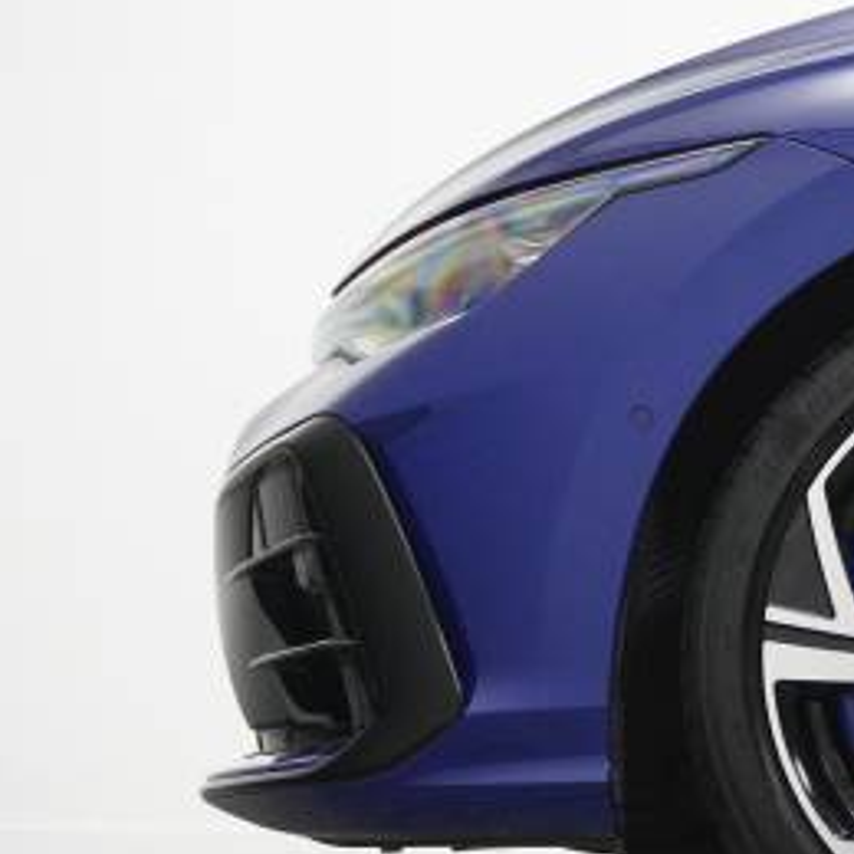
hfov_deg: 17.3
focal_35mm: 97
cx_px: 943
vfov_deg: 17.9
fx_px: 2709
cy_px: 535
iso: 4000
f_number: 5
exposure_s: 1/160
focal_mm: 31
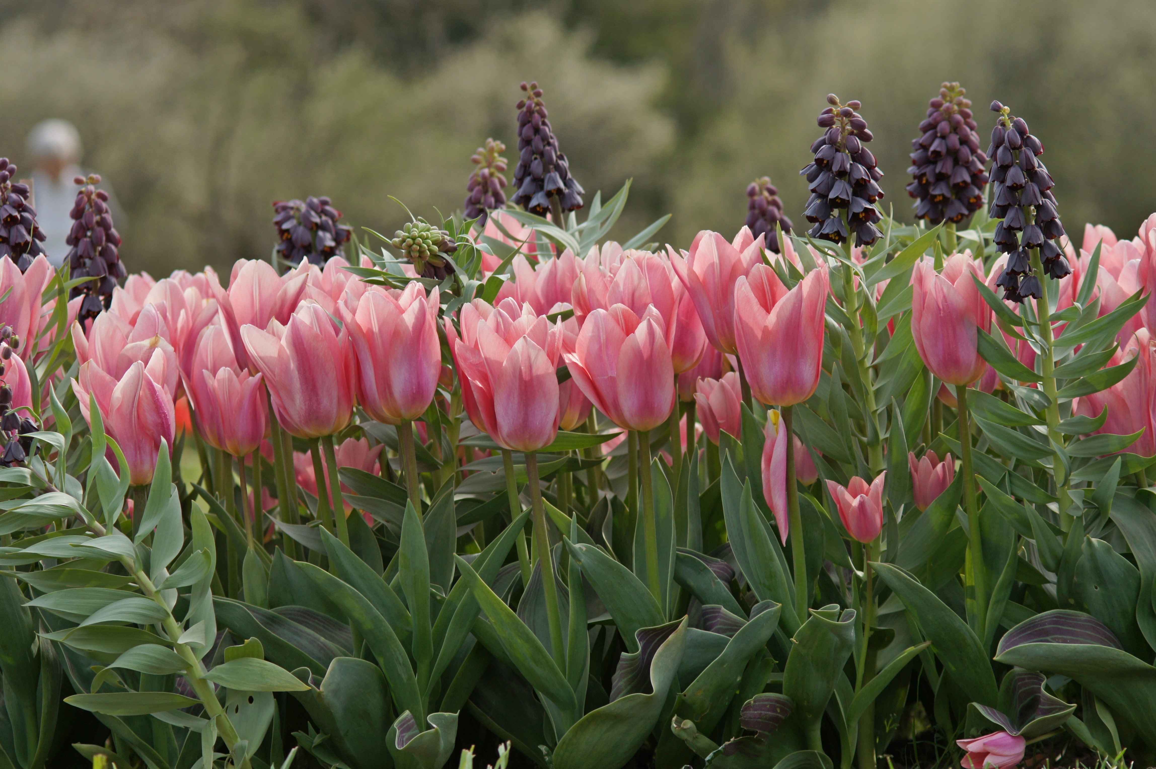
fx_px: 6258
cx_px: 578
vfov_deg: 7.0
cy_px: 384
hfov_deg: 10.6
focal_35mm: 195
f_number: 5.6
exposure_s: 1/400
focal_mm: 130
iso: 200
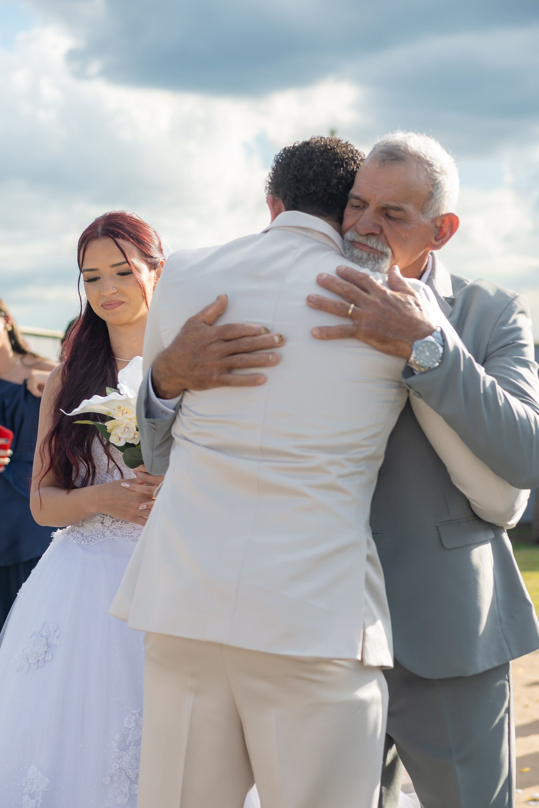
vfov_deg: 24.2
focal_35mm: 84
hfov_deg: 16.3
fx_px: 1886
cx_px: 270
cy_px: 404
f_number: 2.8
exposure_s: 1/1250
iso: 125
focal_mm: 56
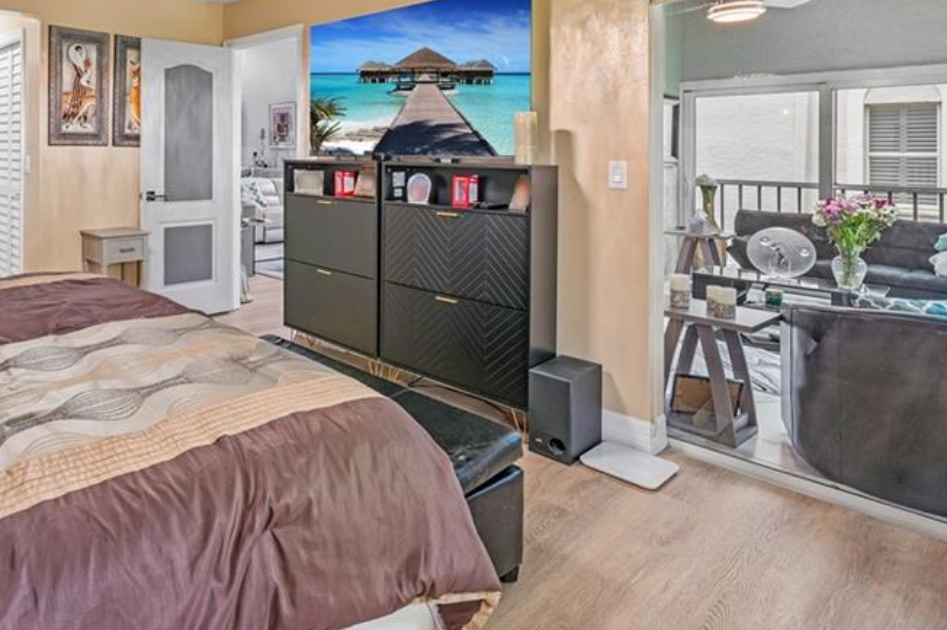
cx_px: 245
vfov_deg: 54.5
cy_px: 157
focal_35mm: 22
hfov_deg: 73.5
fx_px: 578
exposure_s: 1/10
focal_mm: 14
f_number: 8
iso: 400
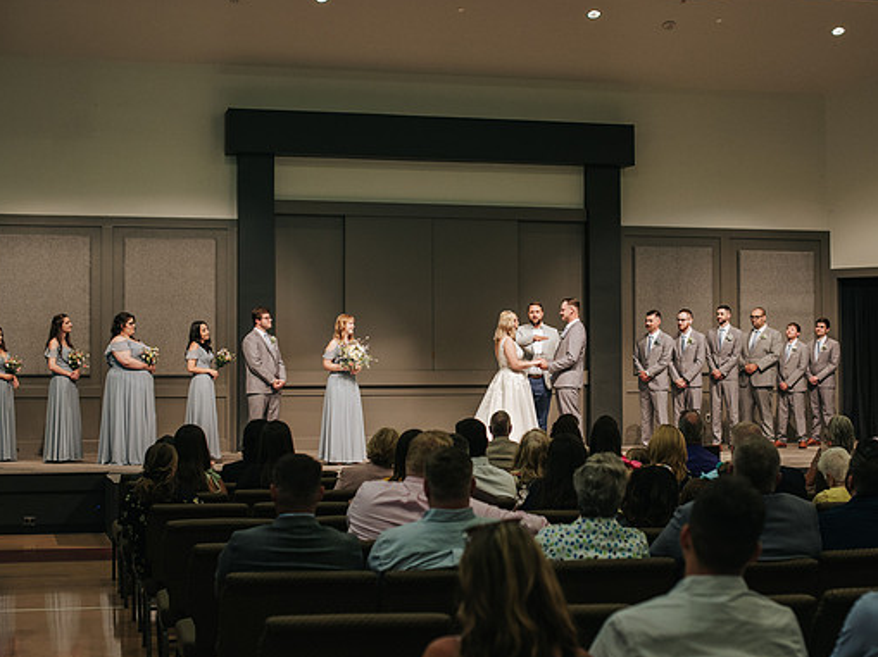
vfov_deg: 23.3
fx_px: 1597
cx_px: 502
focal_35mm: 63
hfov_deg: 30.7
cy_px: 311
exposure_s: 1/200
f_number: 3.2
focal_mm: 50
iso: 1000
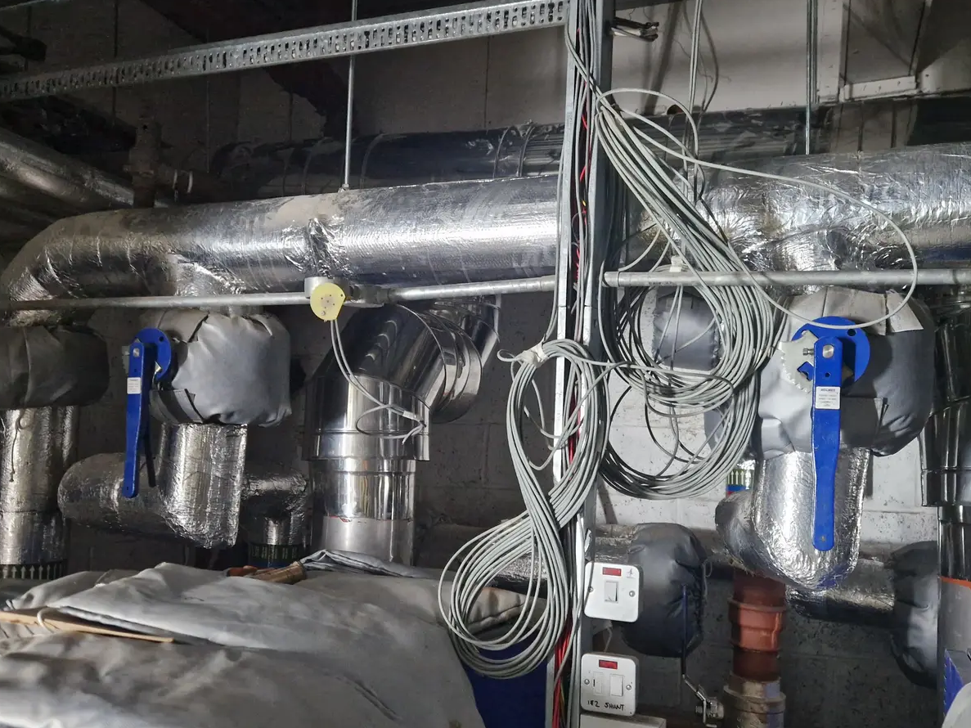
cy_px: 408
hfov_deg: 58.4
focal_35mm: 31
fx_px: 869
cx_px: 488
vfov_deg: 45.3
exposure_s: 1/100
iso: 1000
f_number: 1.8
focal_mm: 5.4
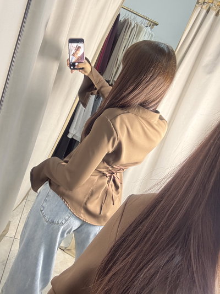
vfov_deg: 60.0
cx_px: 110
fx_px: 254
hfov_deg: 46.8
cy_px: 147
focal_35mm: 30
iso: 200
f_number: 1.9
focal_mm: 2.69
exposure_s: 1/50
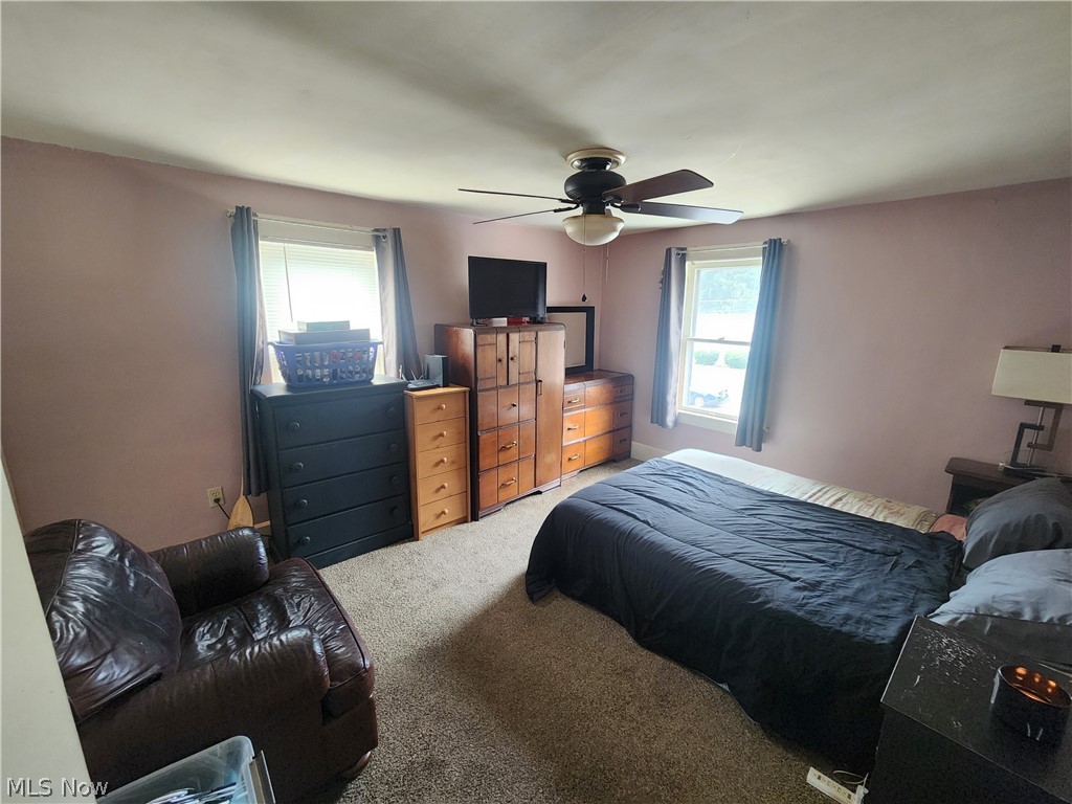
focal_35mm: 13
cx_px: 536
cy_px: 402
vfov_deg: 89.9
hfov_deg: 106.2
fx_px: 403
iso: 400
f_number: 2.2
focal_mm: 2.2
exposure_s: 1/60
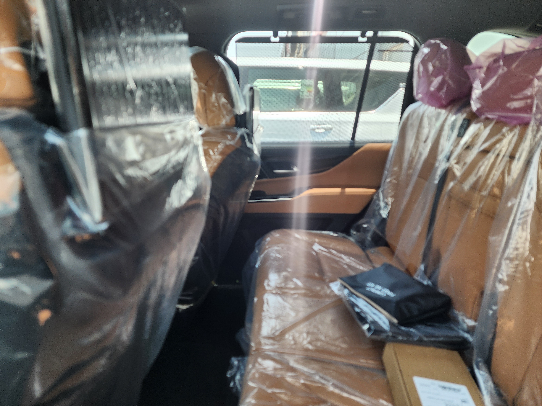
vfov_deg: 58.9
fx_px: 360
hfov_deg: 73.9
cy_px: 203
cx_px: 271
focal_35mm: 23
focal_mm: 6.4
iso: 64
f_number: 1.8
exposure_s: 1/180
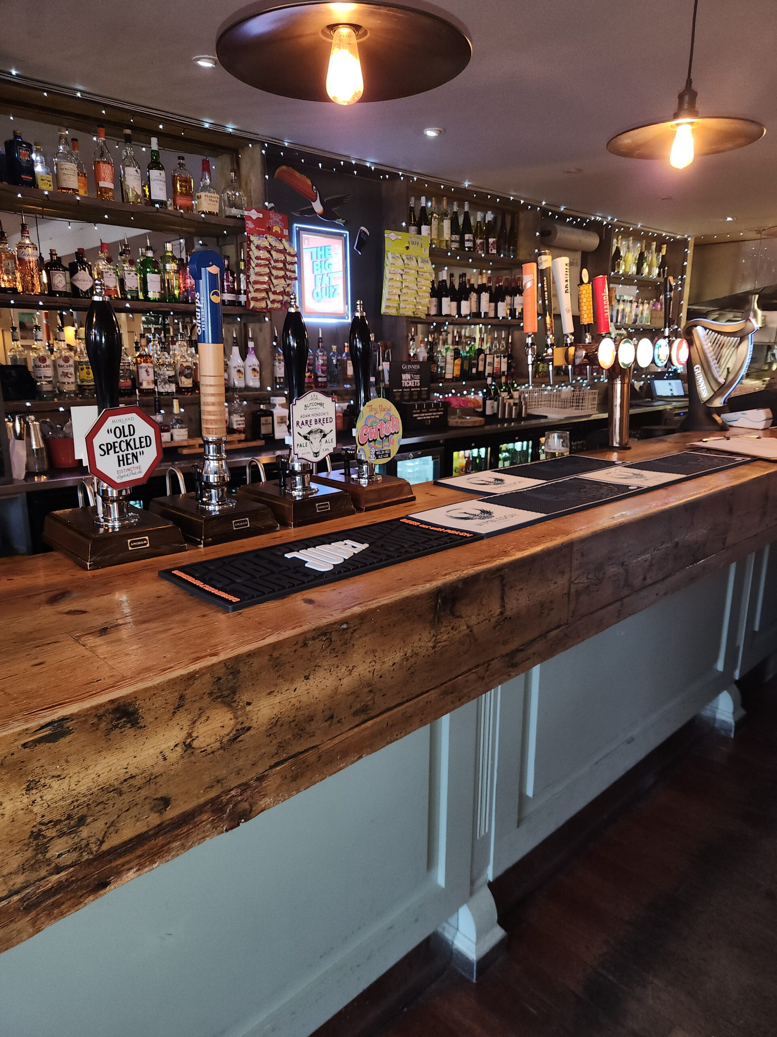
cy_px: 518
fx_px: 688
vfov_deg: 73.9
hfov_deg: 58.9
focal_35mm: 23
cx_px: 388
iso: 125
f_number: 1.8
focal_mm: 5.4
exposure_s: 1/20
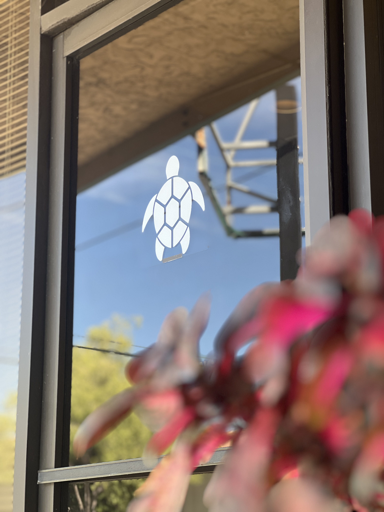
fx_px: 1139
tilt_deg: +15.7
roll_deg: +0.5
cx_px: 192
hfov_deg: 19.1
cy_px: 256
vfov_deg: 25.3
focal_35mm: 77
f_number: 2.8
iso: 80
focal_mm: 9
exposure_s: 1/121
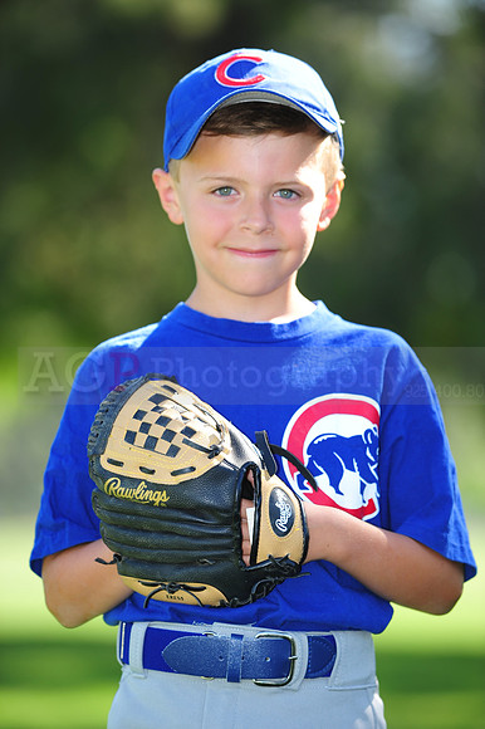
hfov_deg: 6.9
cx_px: 242
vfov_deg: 10.3
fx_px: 4046
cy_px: 364
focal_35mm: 200
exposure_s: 1/320
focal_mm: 200
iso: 200
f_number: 4.5
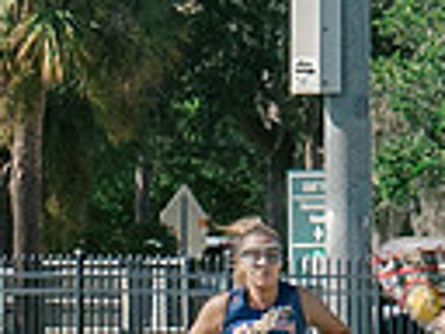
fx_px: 12405
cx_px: 1312
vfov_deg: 1.5
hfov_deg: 2.0
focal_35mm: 965
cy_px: 681
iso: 250
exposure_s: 1/1000
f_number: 5.6
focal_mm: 70
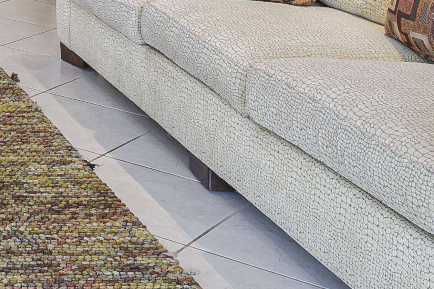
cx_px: -321
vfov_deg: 14.0
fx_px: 1037
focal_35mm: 86
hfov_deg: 18.9
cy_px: -236
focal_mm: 14
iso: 64
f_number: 8
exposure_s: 1.3
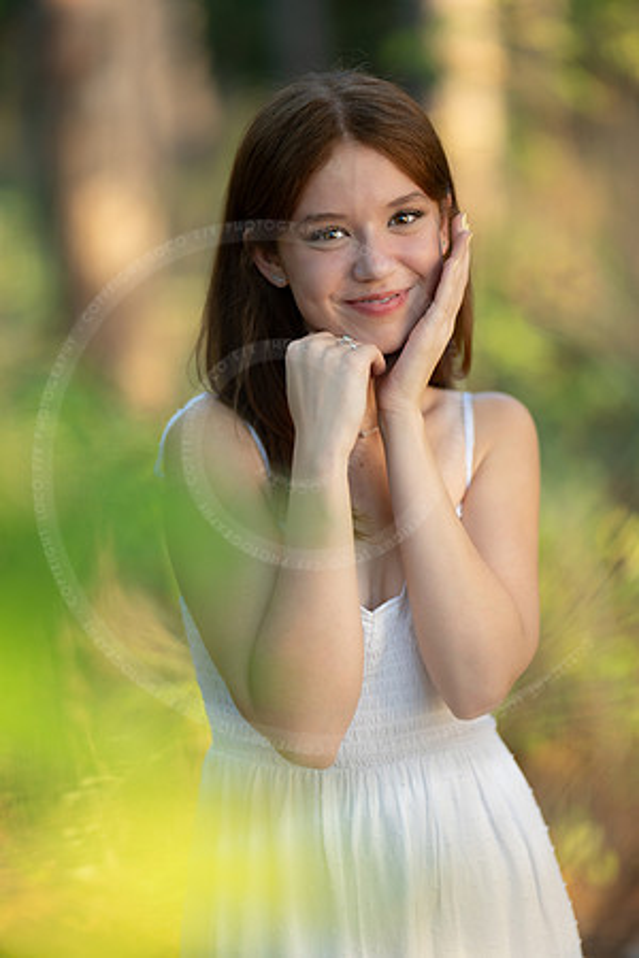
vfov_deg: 23.9
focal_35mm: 85
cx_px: 320
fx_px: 2263
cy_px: 479
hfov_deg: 16.1
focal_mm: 85
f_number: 1.2
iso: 160
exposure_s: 1/320
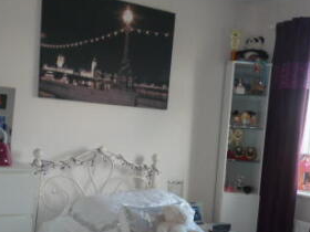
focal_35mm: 52
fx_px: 466
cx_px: 166
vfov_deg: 27.4
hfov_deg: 36.8
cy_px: 189
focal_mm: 4.4
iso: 100
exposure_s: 1/30
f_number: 2.8
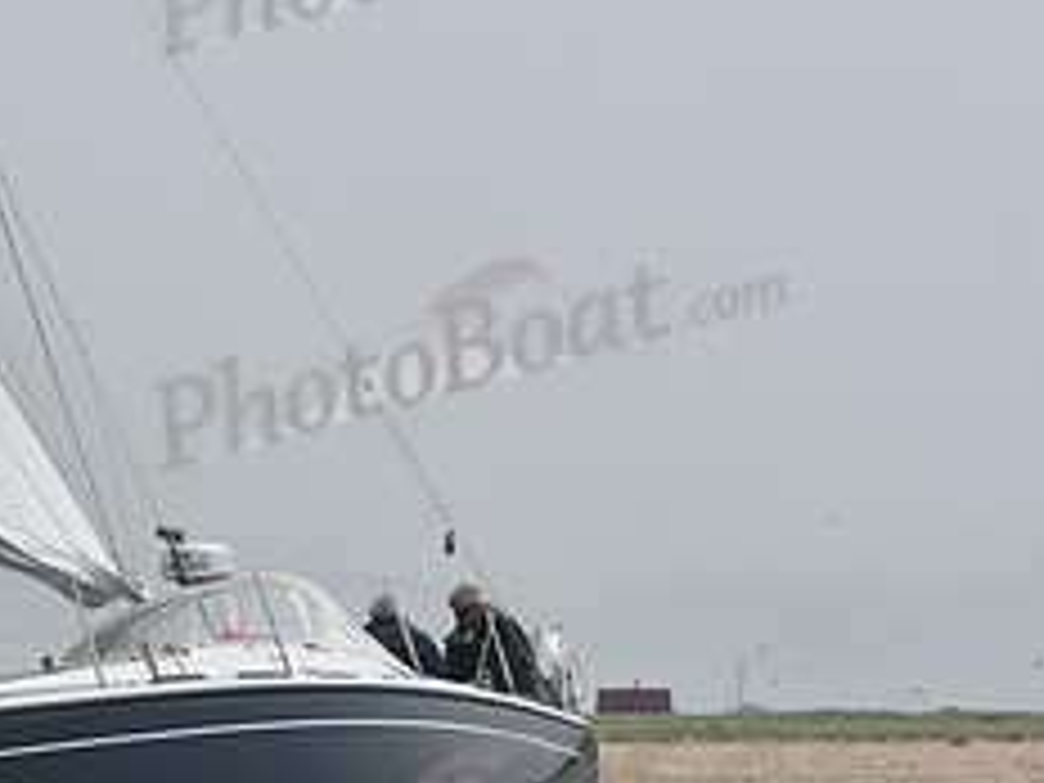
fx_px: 5067
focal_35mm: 168
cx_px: -76
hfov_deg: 11.6
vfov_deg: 8.8
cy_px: 650
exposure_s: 1/800
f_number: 11
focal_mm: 70
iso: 250
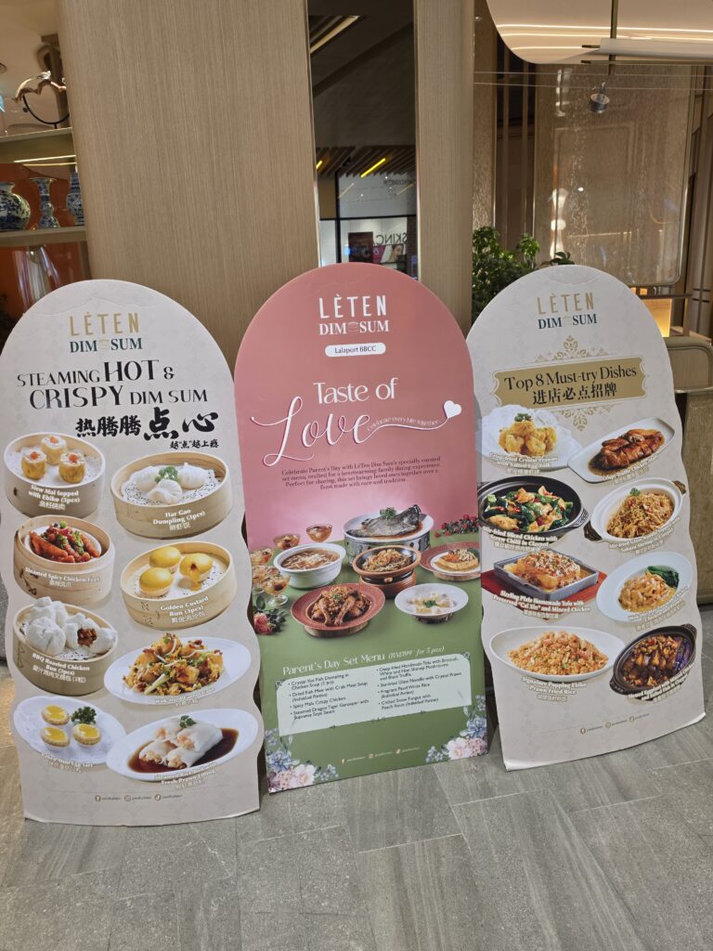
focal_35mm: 23
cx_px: 356
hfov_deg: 58.9
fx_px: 632
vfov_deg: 73.9
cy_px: 476
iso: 100
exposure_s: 1/100
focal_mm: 6.5
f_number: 1.4
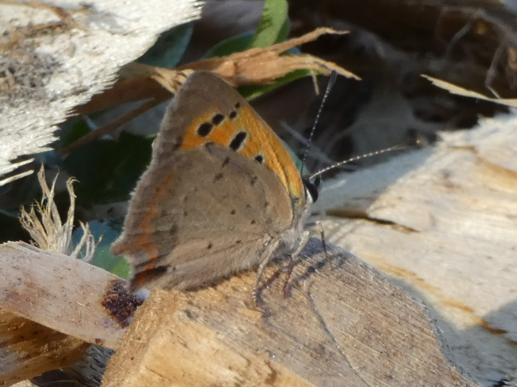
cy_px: 184
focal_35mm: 299
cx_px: 242
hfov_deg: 6.6
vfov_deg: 5.0
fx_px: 4464
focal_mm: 49.1
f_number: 5.5
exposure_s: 1/80
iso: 200
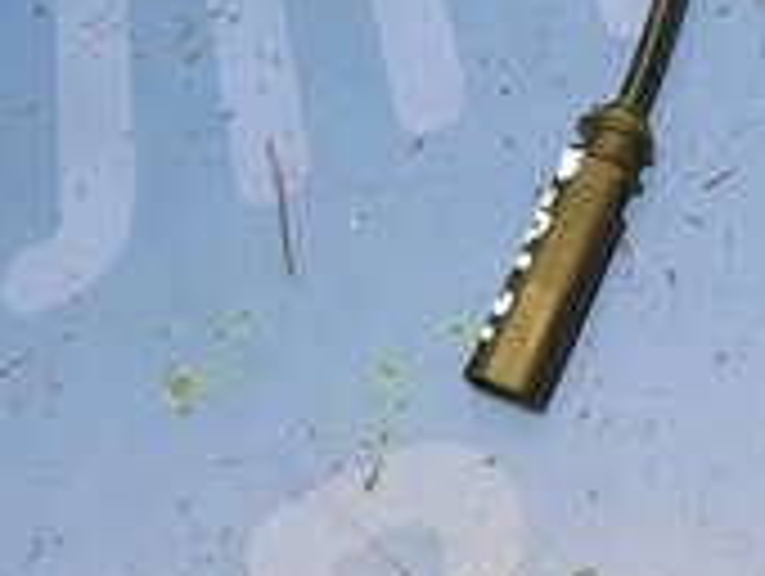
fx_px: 2080
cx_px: 927
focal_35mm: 94
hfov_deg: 19.6
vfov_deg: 13.9
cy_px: -482
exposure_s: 1/25
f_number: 2
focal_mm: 4.6
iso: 320
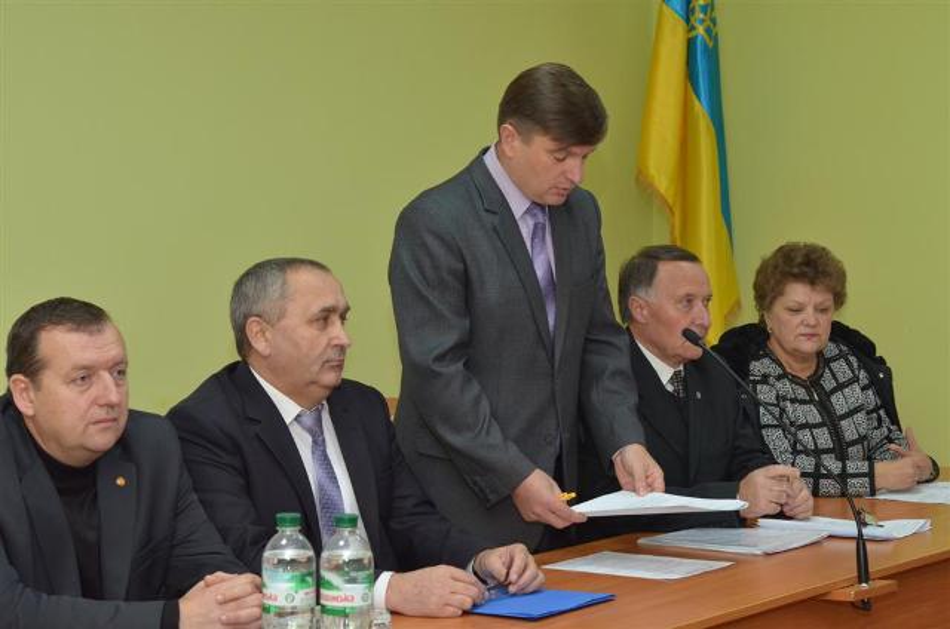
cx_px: 475
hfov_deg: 27.0
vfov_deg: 18.1
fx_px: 1975
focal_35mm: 75
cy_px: 314
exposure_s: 1/60
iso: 800
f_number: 3.5
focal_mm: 50
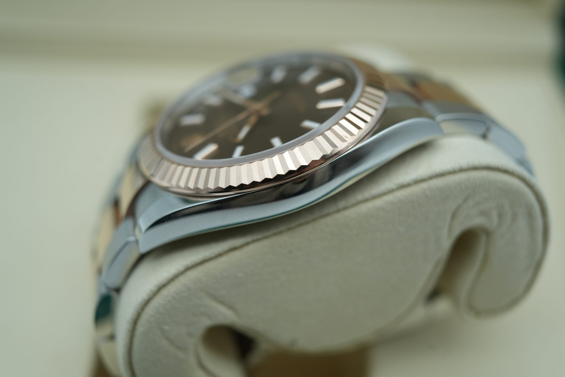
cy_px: 188
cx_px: 282
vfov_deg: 37.9
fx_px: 549
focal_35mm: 35
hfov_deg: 54.4
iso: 400
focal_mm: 35
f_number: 5
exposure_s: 1/250
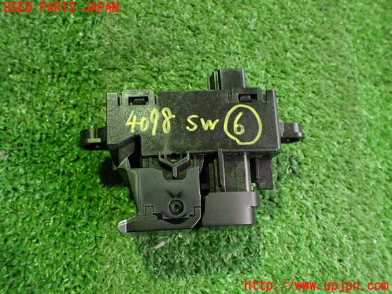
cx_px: 196
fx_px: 340
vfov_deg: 46.8
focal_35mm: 30
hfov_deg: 60.0
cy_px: 147
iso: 800
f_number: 2.3
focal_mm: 5.4
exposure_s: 1/40
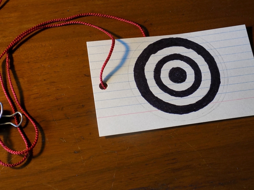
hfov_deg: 32.7
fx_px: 433
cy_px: 95
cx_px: 127
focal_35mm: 59
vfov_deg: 24.8
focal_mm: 10.5
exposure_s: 1/6
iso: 80
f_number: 4
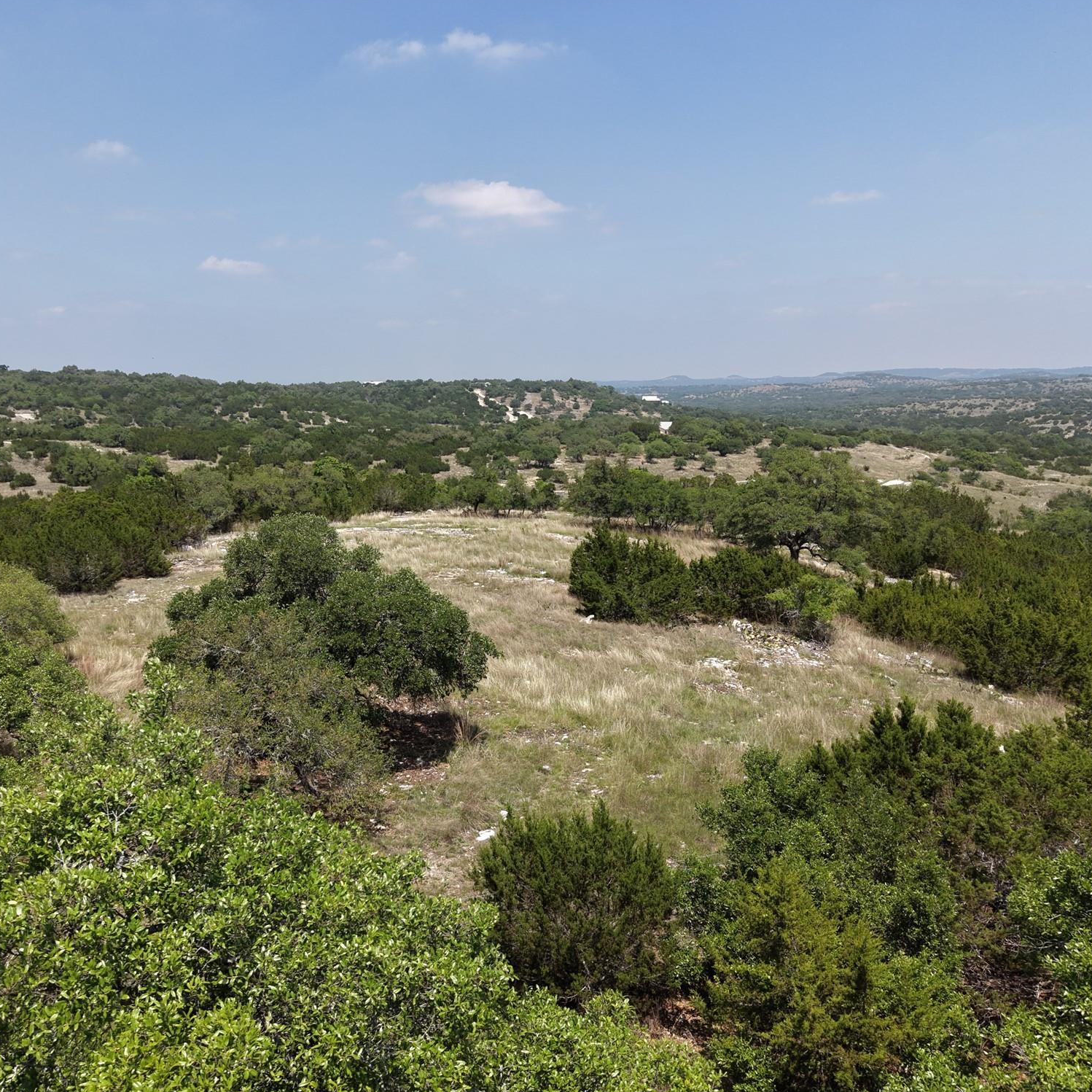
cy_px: 551
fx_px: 1035
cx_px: 461
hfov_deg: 55.4
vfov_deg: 55.6
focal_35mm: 29
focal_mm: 8.67
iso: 120
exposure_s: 1/3200
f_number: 1.8
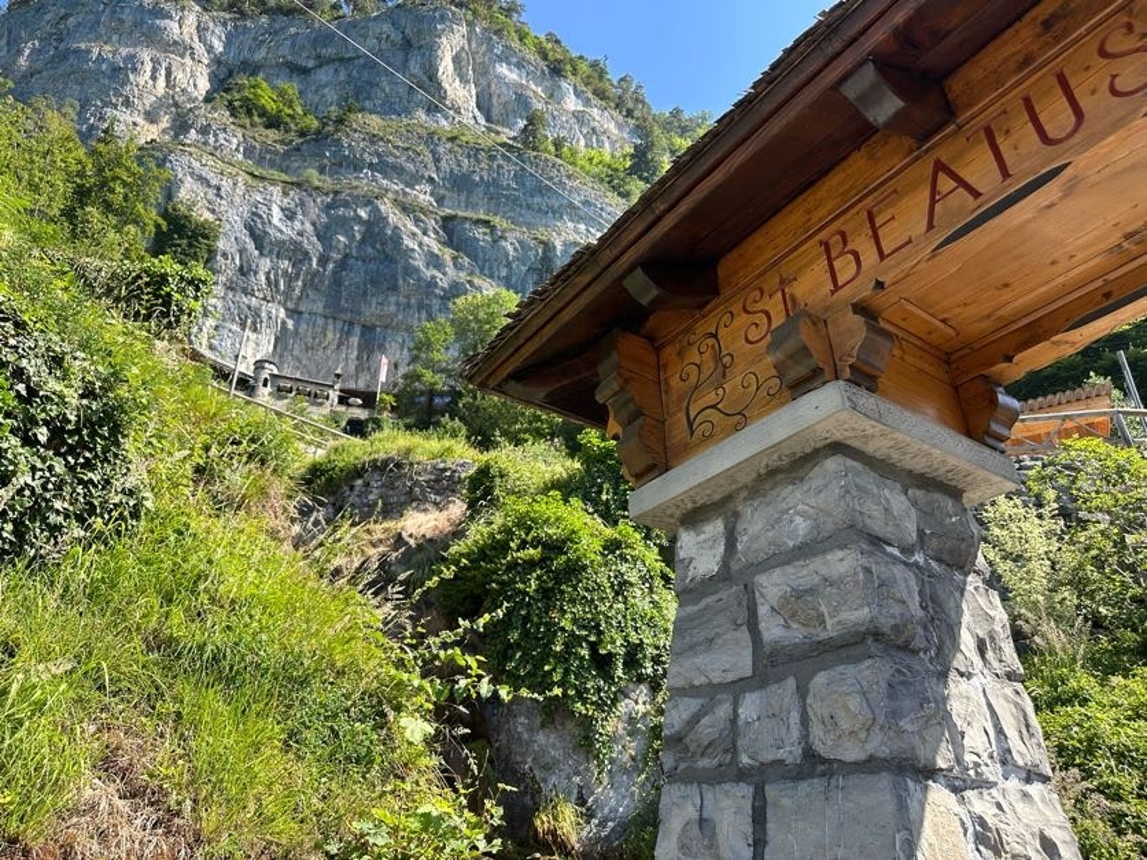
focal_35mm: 24
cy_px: 430
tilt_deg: +29.3
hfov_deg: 71.6
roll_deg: -0.2
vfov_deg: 56.8
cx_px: 574
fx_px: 795
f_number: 1.78
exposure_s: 1/971
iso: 80
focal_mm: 6.86
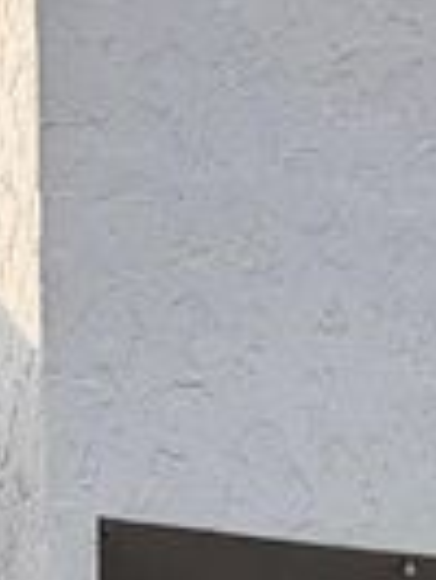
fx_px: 1174
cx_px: 13
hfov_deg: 20.5
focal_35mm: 70
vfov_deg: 20.3
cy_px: 1027
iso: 64
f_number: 2.2
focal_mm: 2.22
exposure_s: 1/502
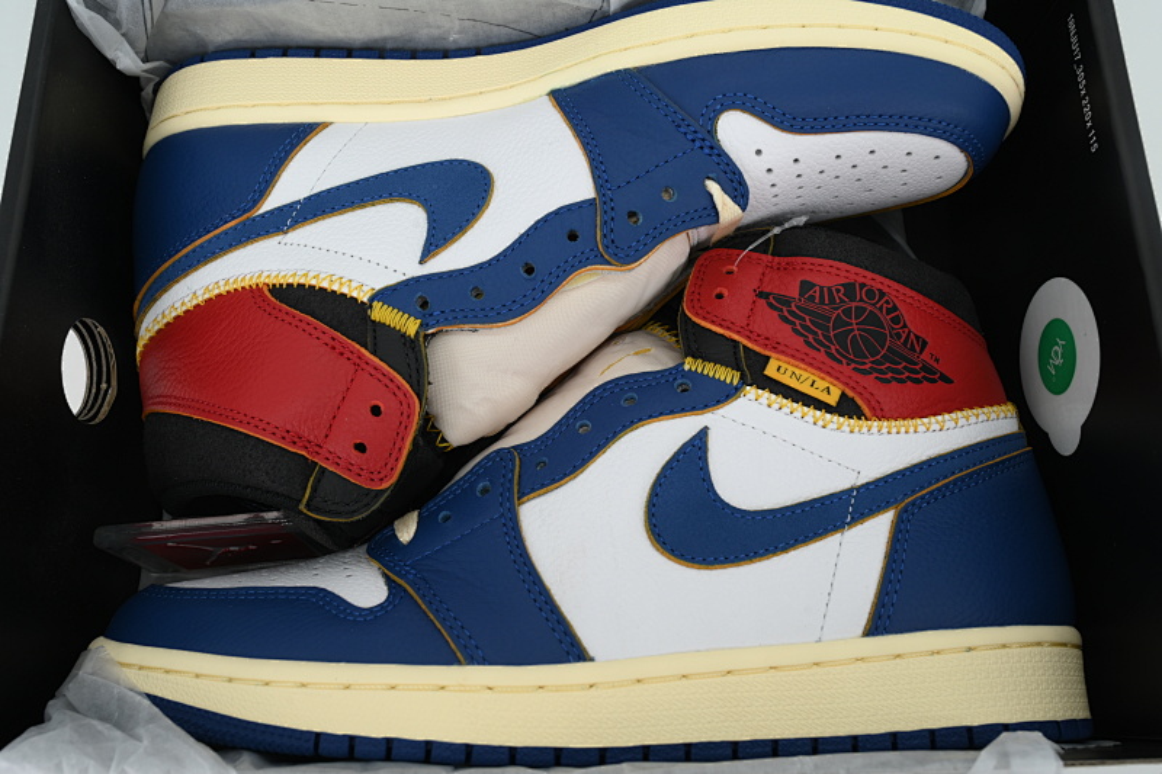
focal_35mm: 30
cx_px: 581
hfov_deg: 61.1
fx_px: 984
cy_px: 387
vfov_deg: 42.9
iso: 400
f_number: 10
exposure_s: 1/100
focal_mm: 30.5
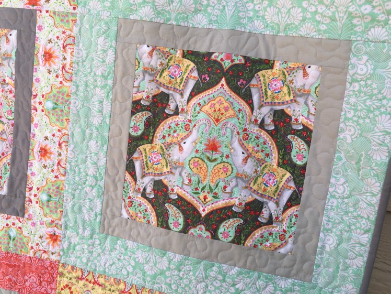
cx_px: 182
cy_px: 156
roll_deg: -7.5
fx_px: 350
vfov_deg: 45.4
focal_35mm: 31
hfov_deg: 58.3
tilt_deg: -10.3
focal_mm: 4.15
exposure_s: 1/490
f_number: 2.2
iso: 25
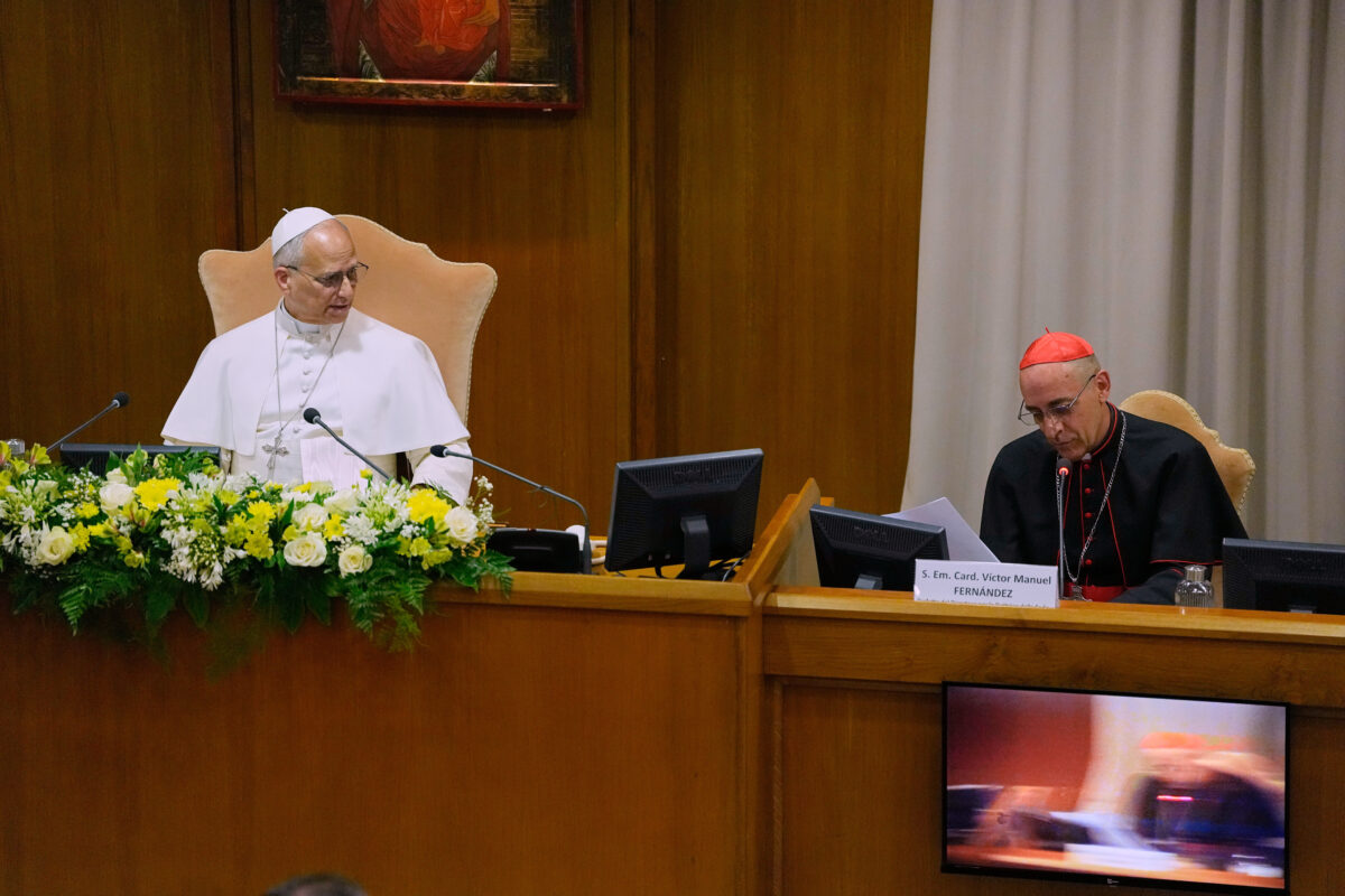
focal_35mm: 158
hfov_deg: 13.0
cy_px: 448
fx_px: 5903
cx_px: 672
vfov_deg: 8.7
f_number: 2.8
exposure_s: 1/320
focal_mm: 158
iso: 5000
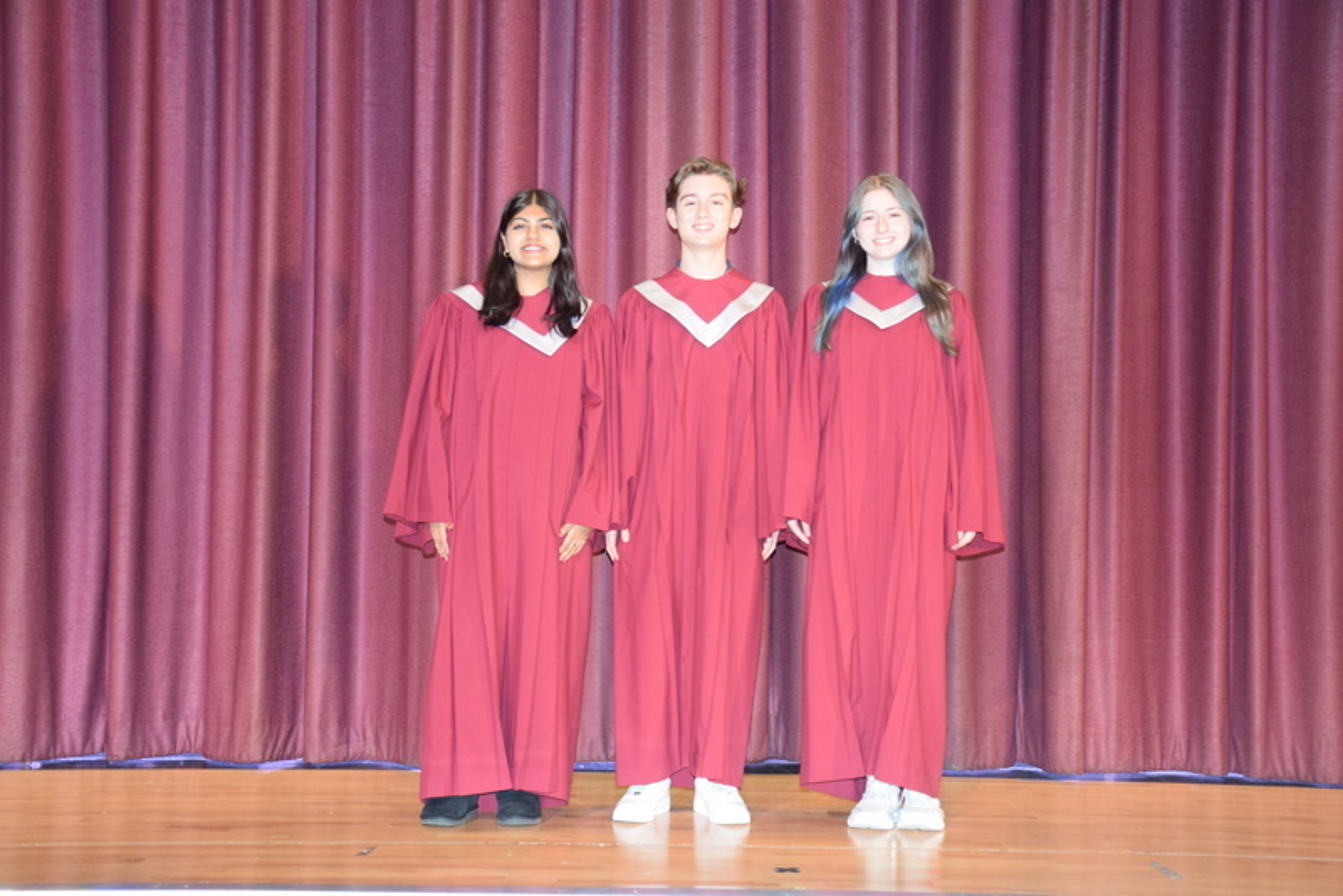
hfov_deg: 41.1
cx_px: 672
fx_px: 1791
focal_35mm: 48
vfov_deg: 28.1
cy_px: 448
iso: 1400
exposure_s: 1/60
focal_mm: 32
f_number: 4
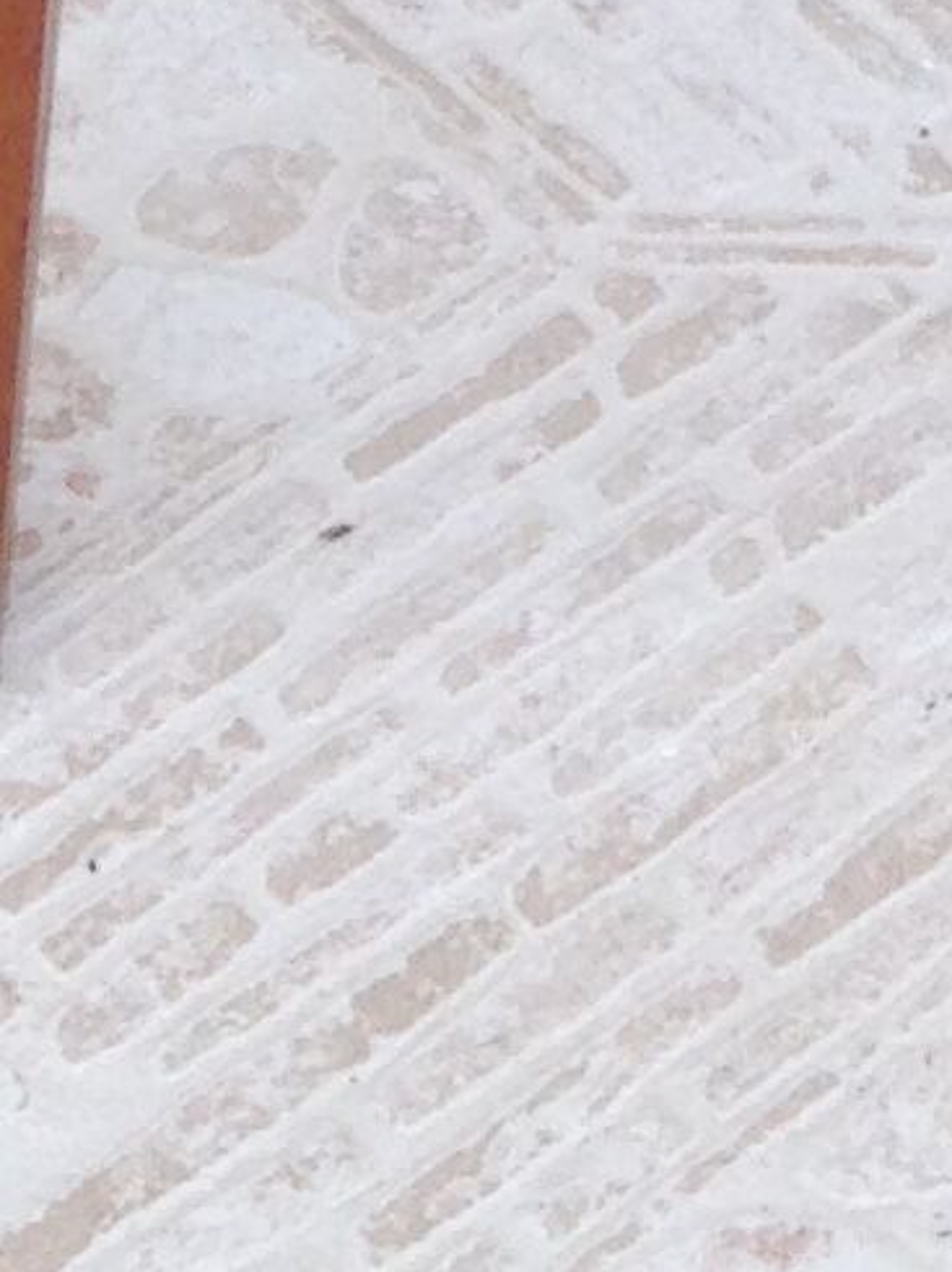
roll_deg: +0.1
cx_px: 1100
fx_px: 8074
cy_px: -2923
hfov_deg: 6.7
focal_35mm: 220
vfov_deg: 7.5
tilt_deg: -18.8
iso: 50
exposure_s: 1/210
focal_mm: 4.12
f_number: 2.4
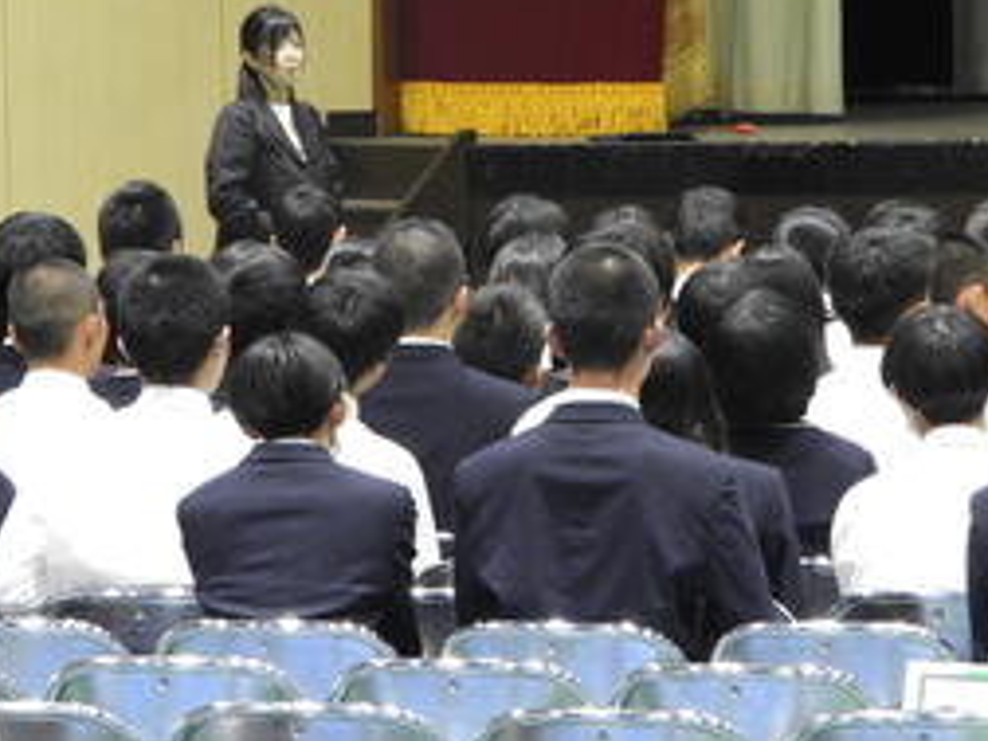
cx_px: 674
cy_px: 161
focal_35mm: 286
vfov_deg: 5.2
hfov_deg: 6.9
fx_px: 8163
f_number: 5.3
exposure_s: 1/15
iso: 800
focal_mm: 32.2
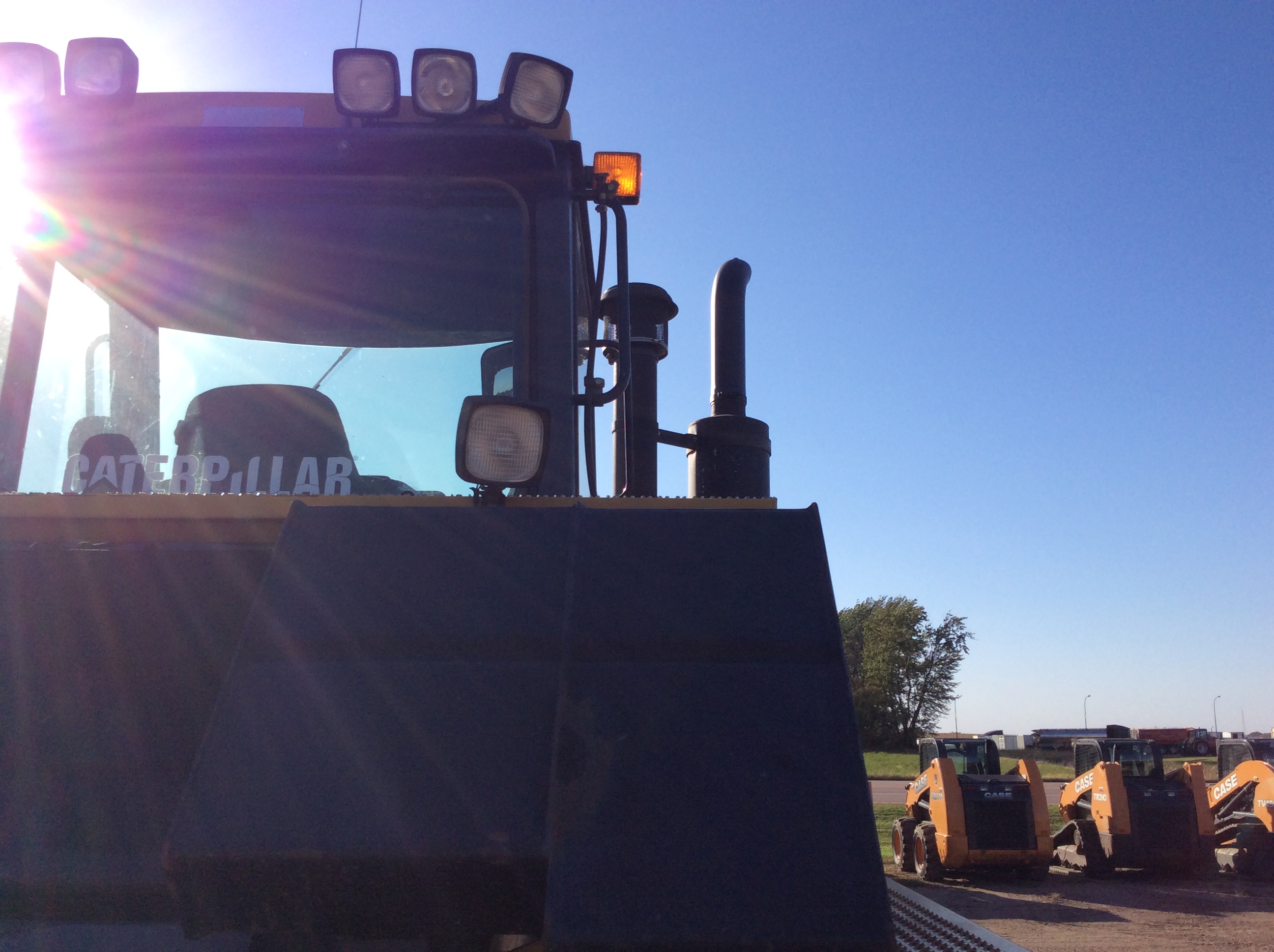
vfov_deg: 44.1
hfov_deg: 56.9
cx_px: 637
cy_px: 476
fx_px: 1176
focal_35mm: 32
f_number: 2.4
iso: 32
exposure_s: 1/1590
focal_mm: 3.3
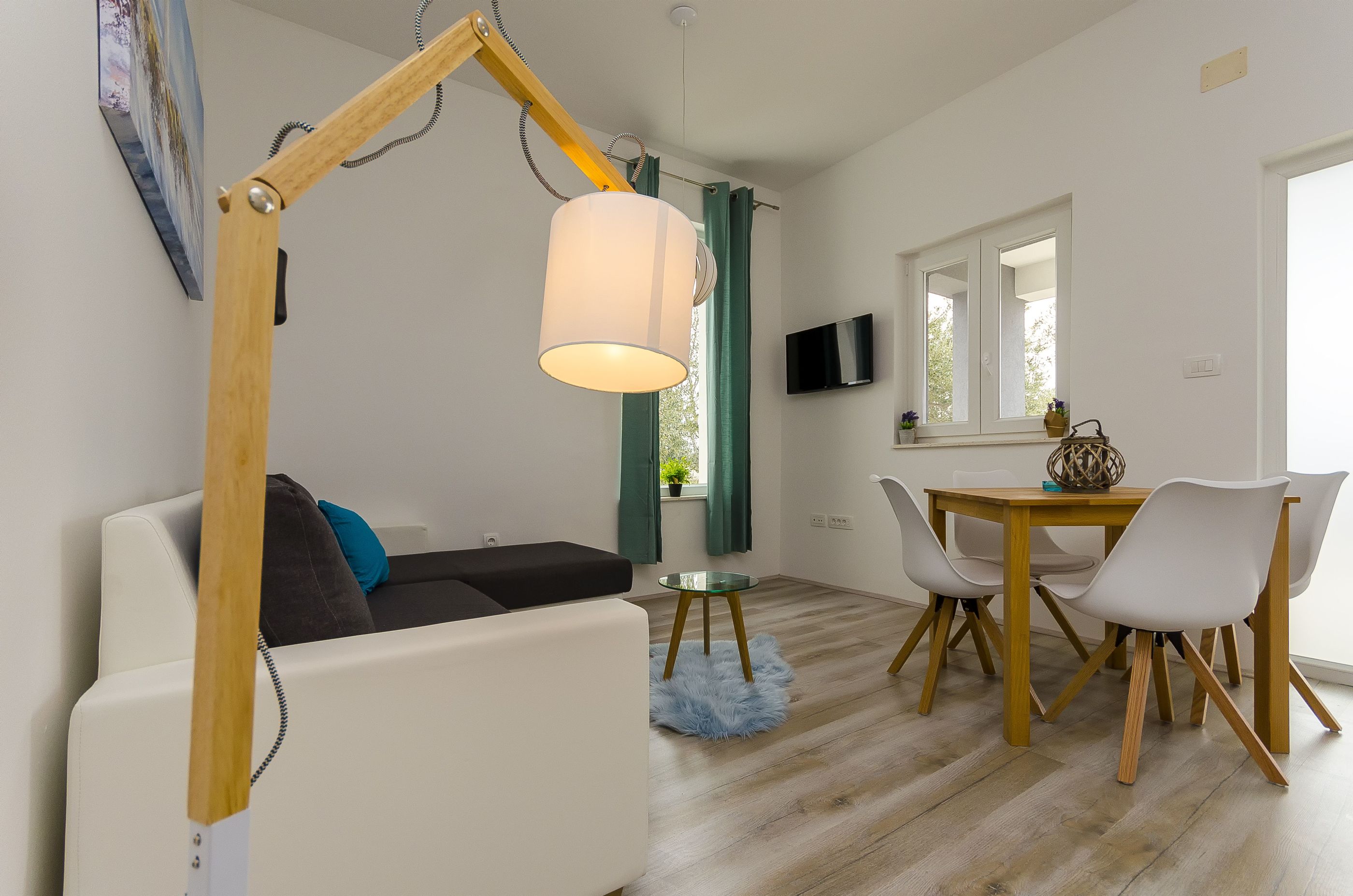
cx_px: 676
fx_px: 563
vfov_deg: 77.1
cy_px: 448
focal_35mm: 15
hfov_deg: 100.5
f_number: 6.3
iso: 200
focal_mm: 10
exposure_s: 1/250
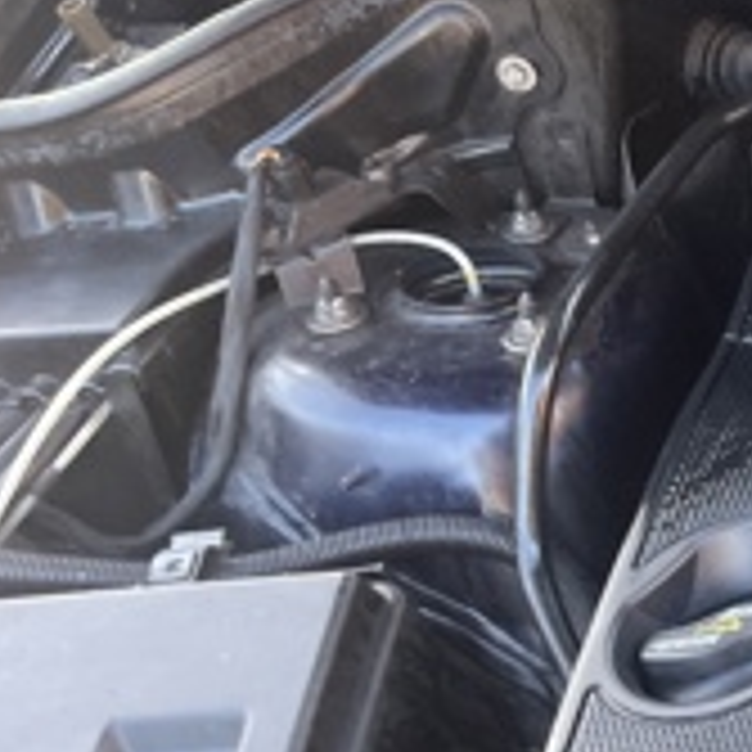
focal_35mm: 88
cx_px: 1400
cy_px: 326
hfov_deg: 16.2
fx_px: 2163
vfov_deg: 19.7
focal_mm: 4.2
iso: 64
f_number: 1.6
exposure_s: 1/54
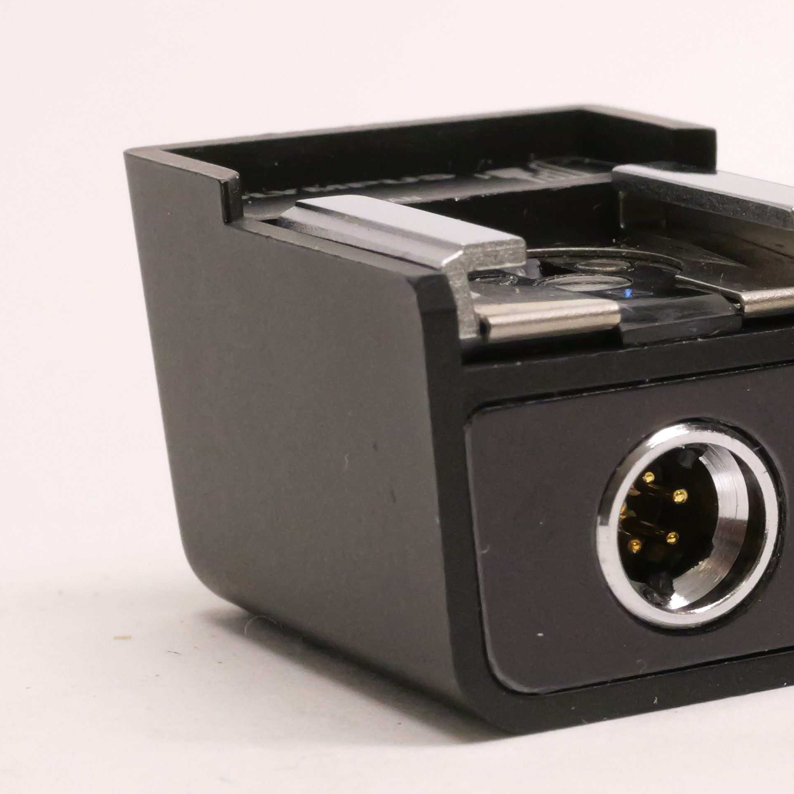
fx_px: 4152
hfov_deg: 10.7
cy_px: 327
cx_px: 1064
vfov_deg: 10.9
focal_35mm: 160
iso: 2500
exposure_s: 1/80
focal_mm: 30
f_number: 9
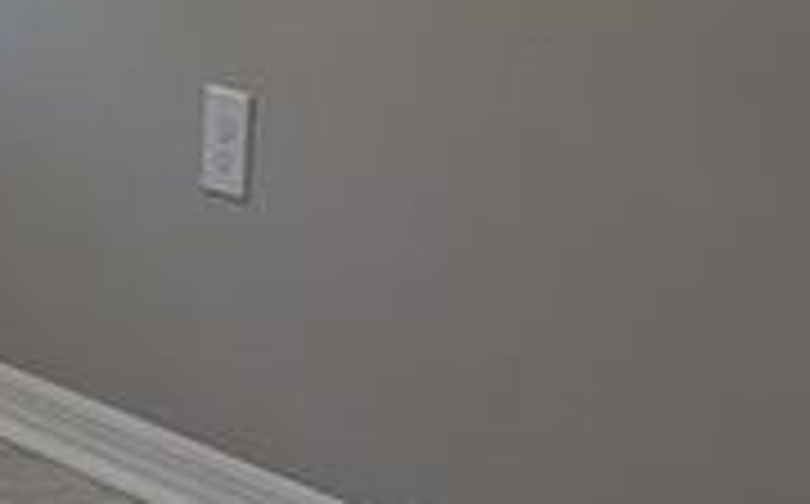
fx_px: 3748
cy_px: 428
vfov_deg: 7.7
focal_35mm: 170
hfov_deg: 11.3
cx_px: -758
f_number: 1.85
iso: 215
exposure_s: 1/120
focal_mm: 6.81
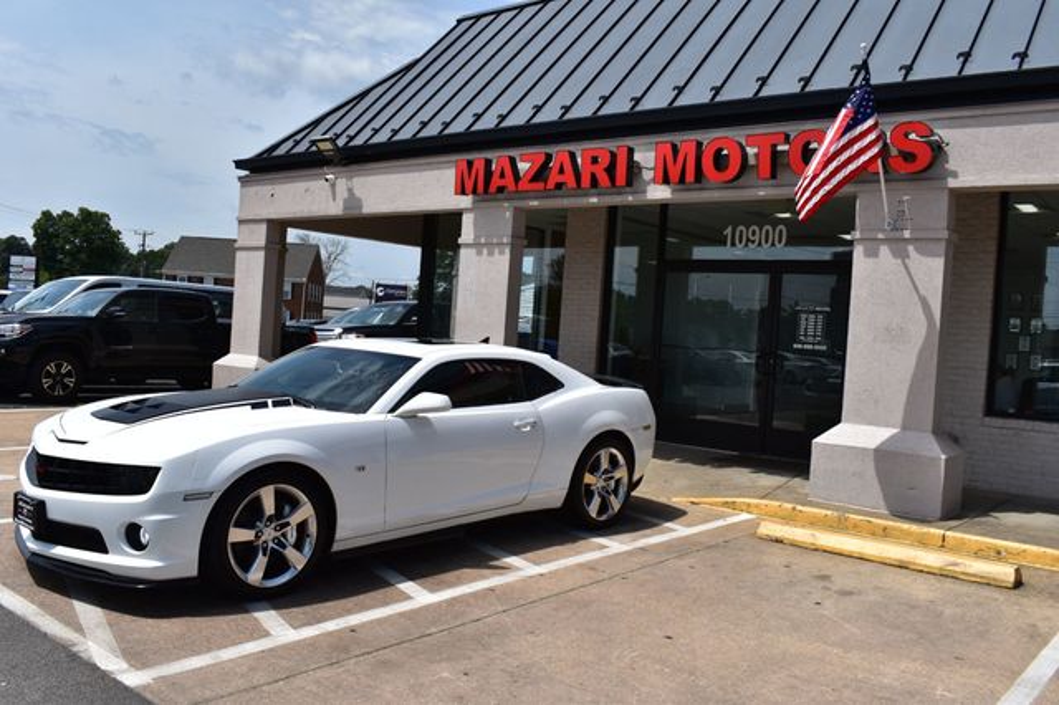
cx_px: 530
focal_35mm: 32
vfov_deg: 41.7
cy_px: 352
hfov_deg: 59.5
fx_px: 926
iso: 200
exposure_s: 1/500
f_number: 11
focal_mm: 21
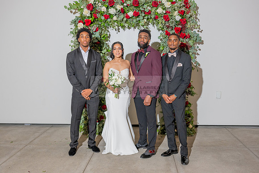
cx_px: 126
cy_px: 89
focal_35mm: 36
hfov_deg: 53.6
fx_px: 256
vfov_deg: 37.3
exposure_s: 1/200
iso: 800
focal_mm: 33
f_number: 5.6
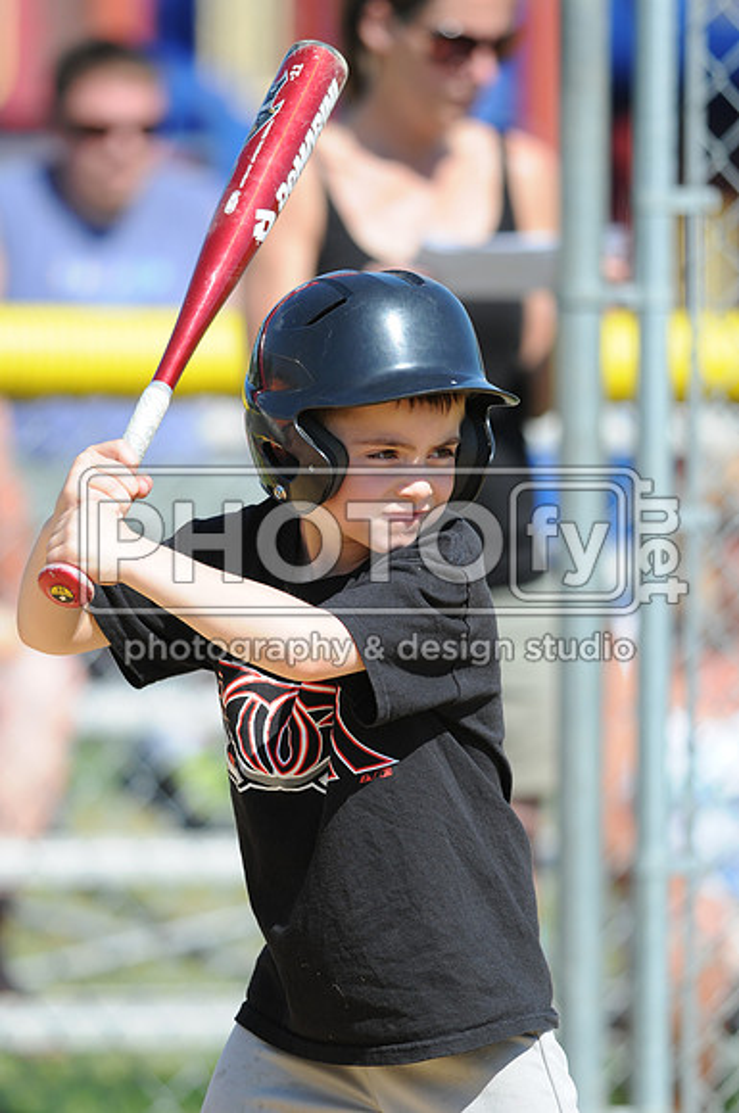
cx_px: 370
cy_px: 556
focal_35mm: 450
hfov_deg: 3.0
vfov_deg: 4.6
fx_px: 13897
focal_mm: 300
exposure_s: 1/1000
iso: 200
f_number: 4
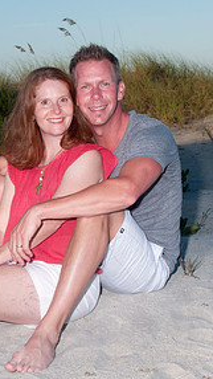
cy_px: 169
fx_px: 1024
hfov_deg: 11.7
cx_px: -5
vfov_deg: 20.9
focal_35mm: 102
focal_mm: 32
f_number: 10
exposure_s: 1/250
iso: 100
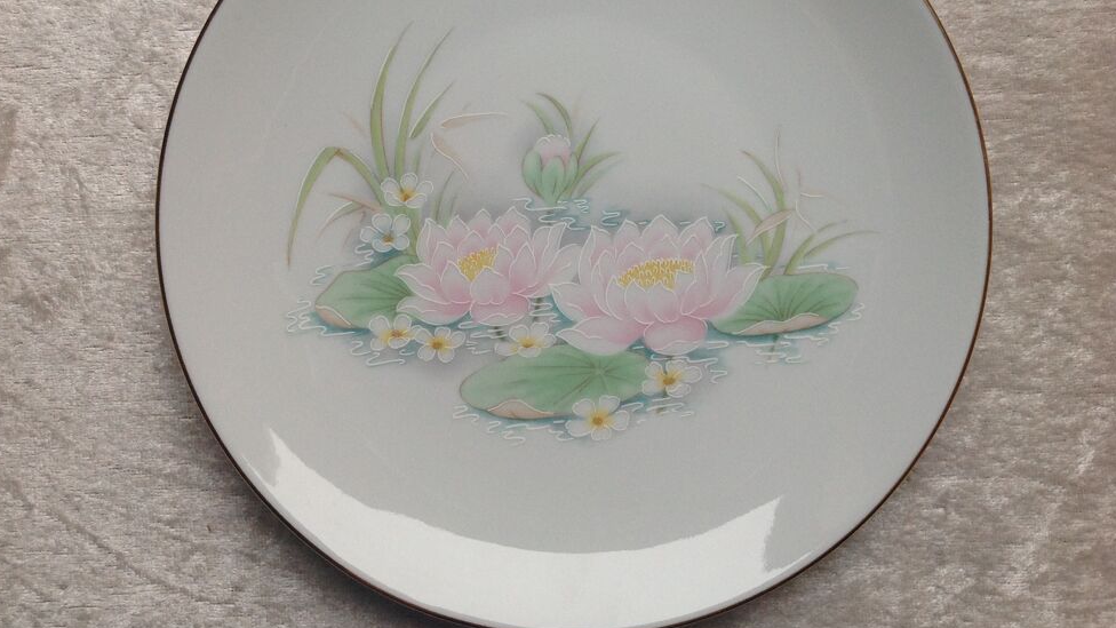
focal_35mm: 39
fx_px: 1154
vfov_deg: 30.3
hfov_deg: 51.6
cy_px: 226
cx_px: 558
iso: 80
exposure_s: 1/120
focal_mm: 4.28
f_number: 2.4
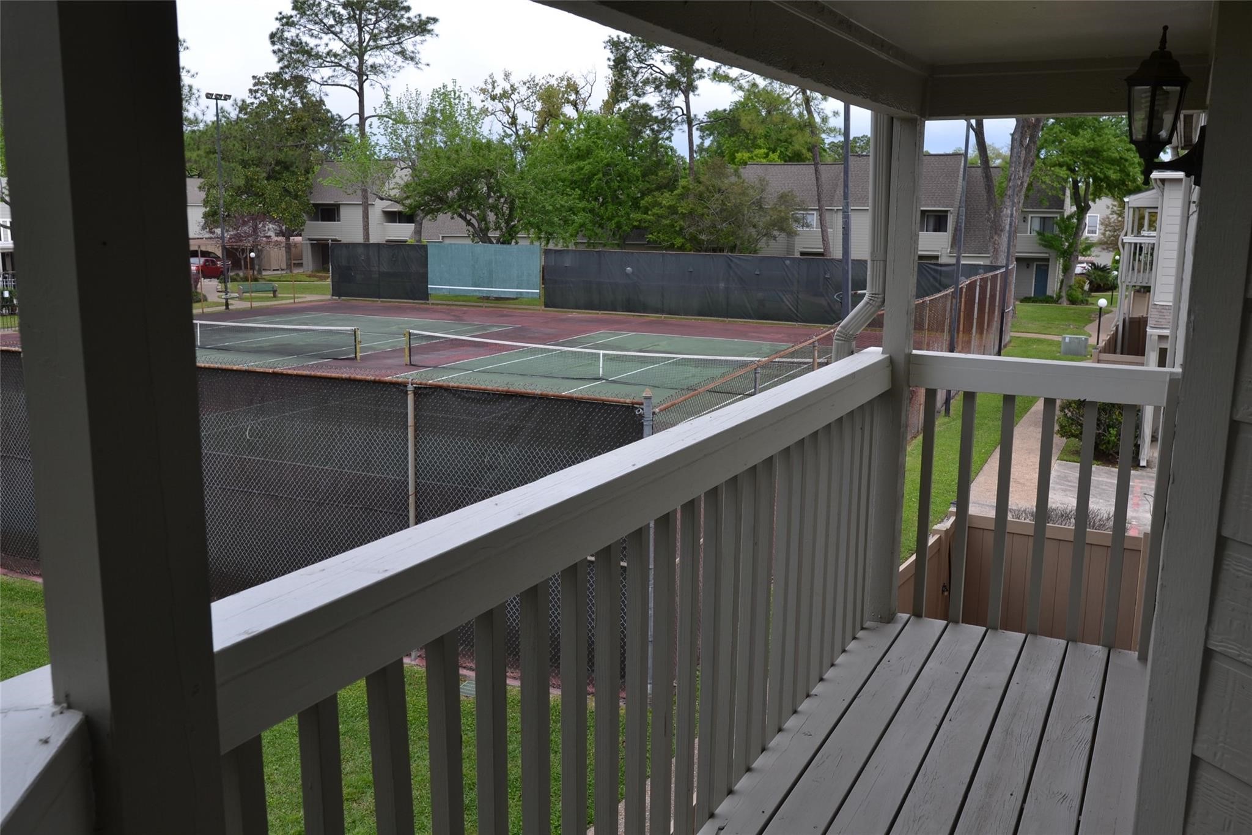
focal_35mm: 30
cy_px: 418
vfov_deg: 43.6
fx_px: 1043
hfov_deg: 61.9
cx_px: 626
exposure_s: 1/125
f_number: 5.6
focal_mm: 20
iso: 100
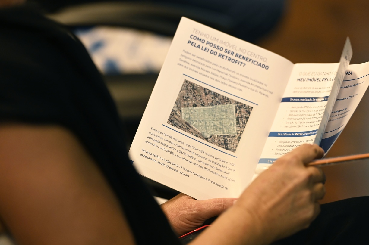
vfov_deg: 7.0
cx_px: 184
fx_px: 1997
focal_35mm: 195
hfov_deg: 10.6
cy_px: 122
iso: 2500
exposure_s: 1/200
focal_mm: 195
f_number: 3.5
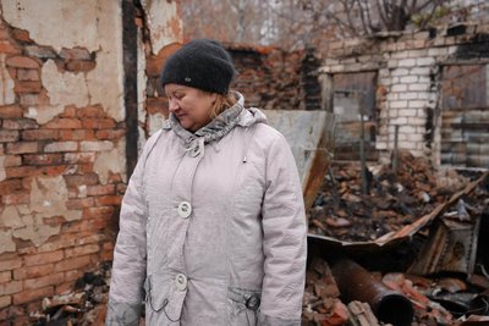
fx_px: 639
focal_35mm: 47
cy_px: 163
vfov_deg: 28.7
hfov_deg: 41.9
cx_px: 244
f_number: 4
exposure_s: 1/160
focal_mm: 47
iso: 200
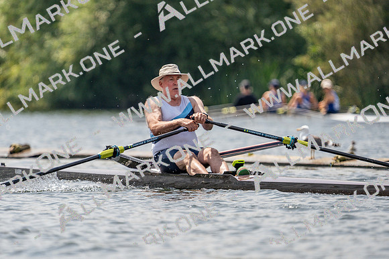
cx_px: 194
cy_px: 130
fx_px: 5663
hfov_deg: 3.9
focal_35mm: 524
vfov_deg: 2.6
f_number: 6.3
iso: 250
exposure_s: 1/1600
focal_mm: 524
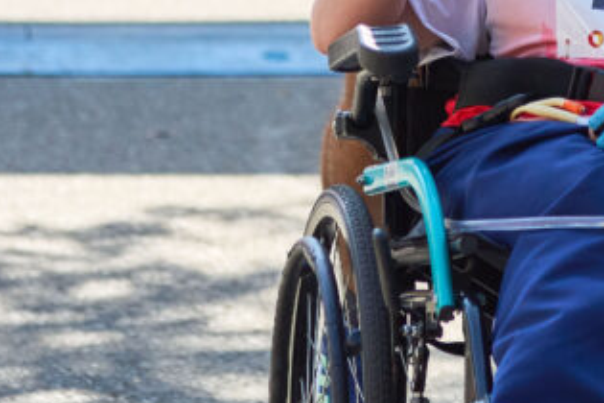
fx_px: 8170
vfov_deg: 2.8
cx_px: 637
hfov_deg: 4.2
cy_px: -160
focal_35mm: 487
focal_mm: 150
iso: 800
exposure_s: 1/2000
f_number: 5
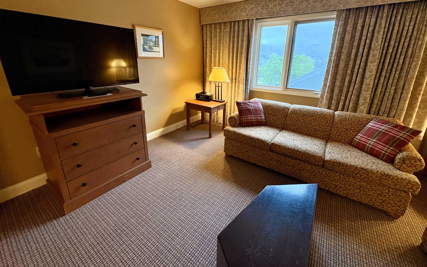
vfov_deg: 74.3
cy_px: 112
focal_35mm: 15
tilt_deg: -16.0
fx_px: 175
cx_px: 212
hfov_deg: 101.5
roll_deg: -0.3
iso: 320
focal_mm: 2.22
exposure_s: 1/60
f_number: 2.2
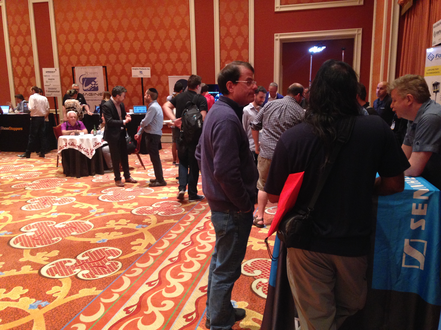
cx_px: 220
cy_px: 165
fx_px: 420
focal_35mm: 33
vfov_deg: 42.9
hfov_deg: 55.4
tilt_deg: -11.9
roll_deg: +1.0
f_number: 2.4
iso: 250
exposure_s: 1/20
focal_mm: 4.12
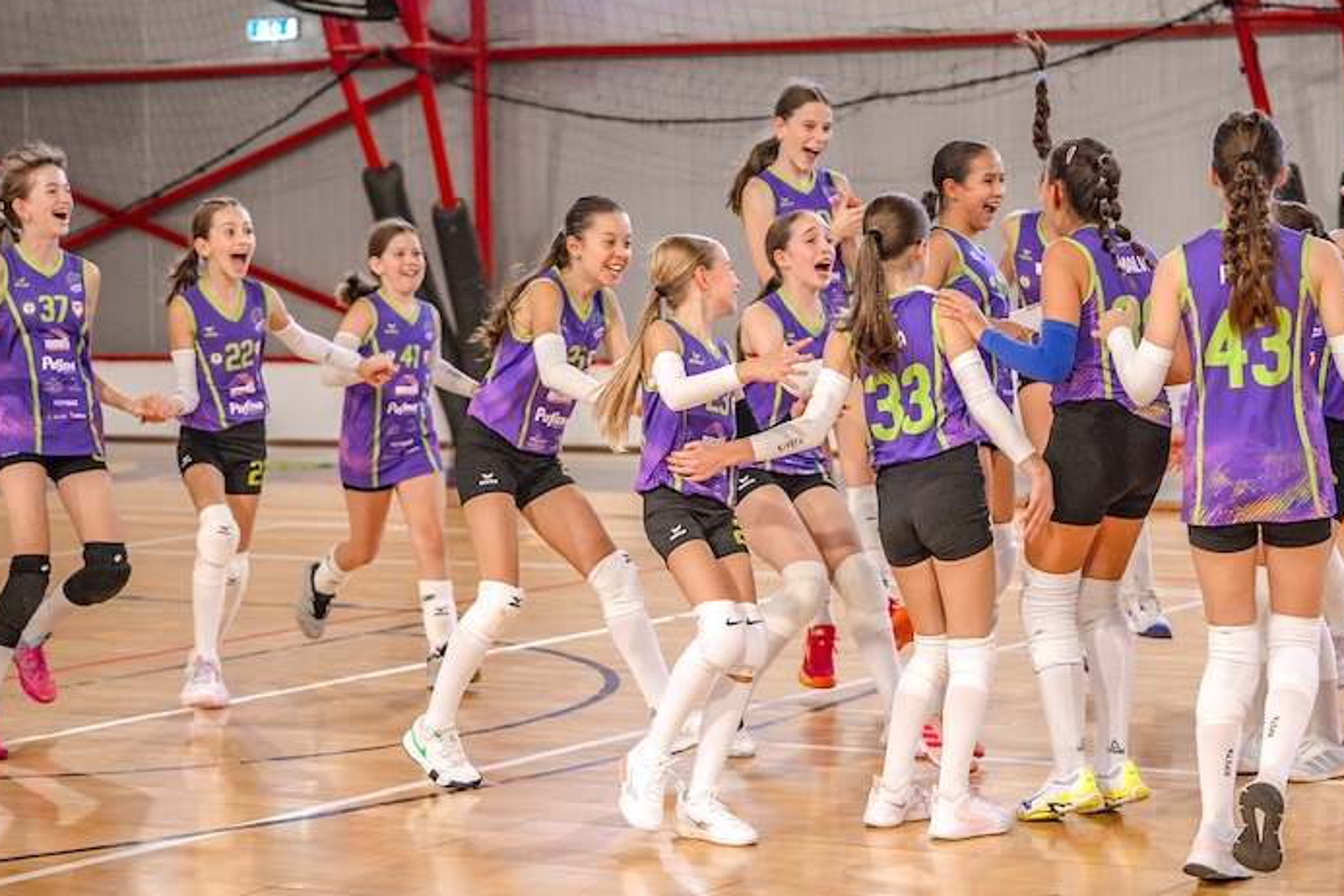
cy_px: 441
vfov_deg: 13.6
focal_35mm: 101
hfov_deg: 20.2
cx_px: 791
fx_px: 3770
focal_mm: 70
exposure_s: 1/800
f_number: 2.8
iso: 4000
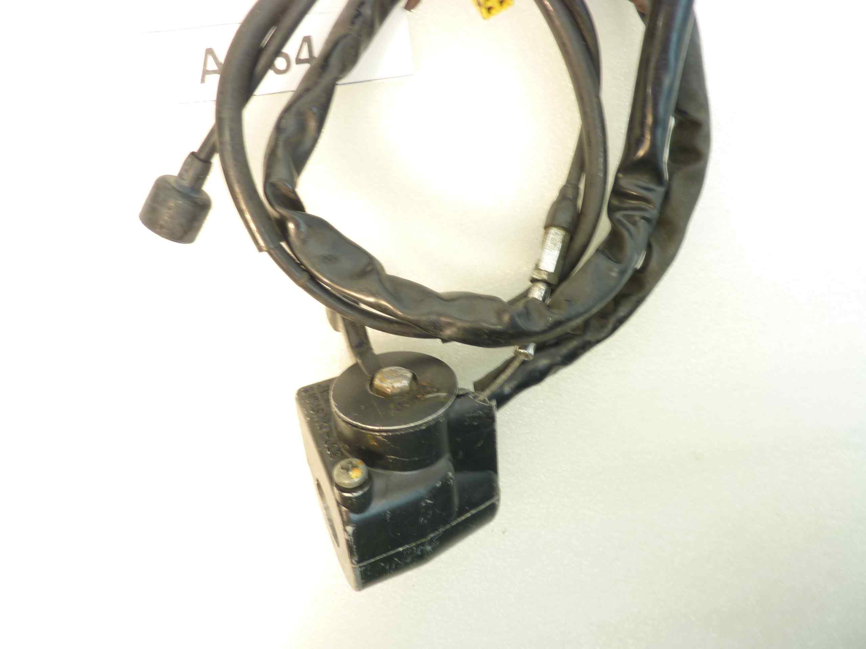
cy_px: 324
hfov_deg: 69.4
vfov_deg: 54.9
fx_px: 625
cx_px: 433
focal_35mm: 25
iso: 80
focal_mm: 4.1
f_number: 3.3
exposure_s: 1/10
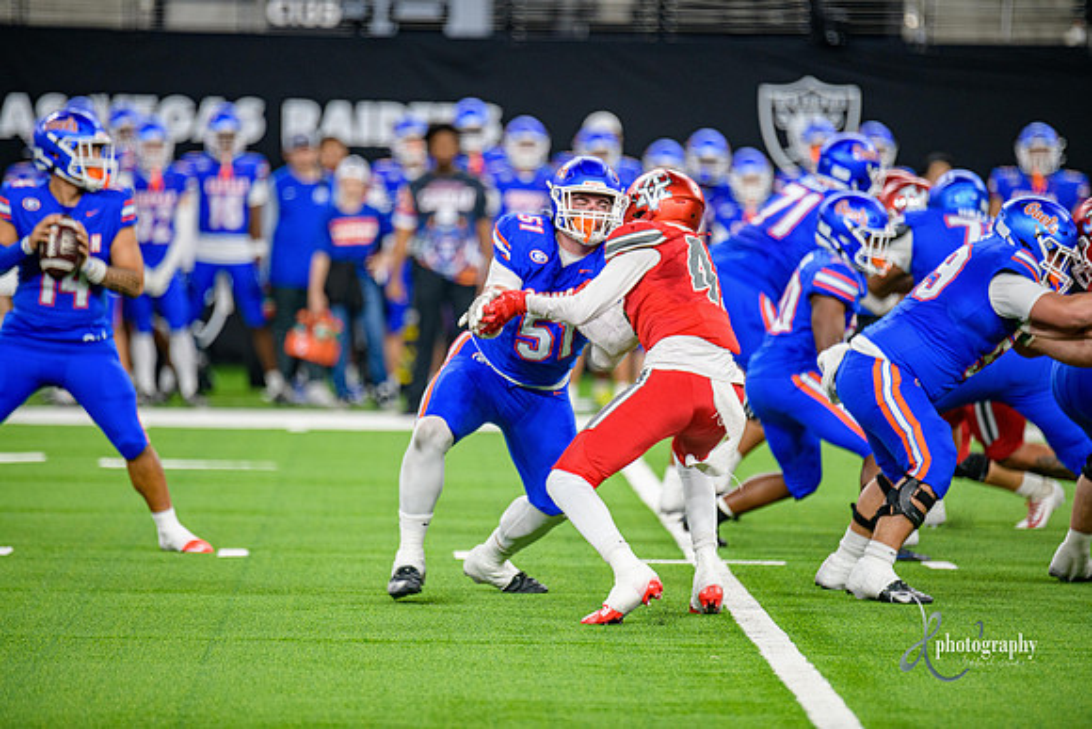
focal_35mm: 300
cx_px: 546
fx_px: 9102
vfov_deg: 4.6
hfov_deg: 6.9
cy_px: 364
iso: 1000
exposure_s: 1/400
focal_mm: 300
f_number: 2.8
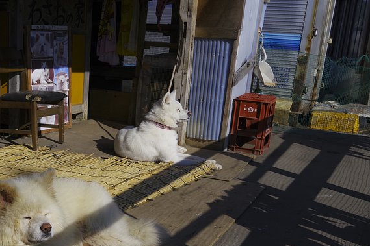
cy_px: 191
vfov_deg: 24.7
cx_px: 72
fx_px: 555
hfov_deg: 35.6
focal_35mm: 54
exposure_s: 1/2500
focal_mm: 30
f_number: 10
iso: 640
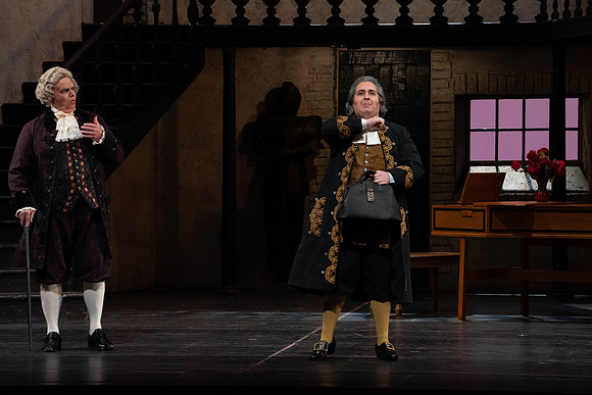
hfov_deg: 11.5
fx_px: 2944
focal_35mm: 179
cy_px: 198
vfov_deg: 7.7
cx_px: 296
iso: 3200
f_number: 8
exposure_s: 1/250
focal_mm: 179
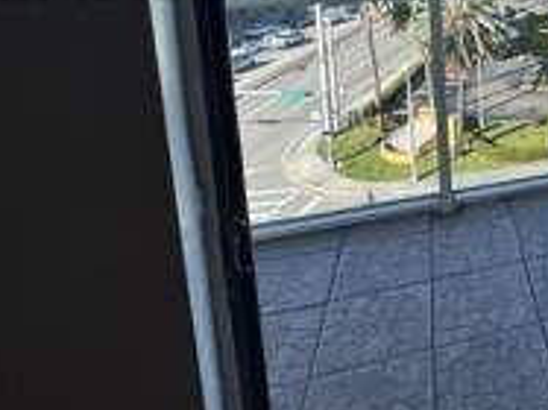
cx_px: 633
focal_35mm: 36
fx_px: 570
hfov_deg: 39.5
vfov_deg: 35.3
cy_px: -15
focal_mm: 2.22
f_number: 2.2
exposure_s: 1/1880
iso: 50
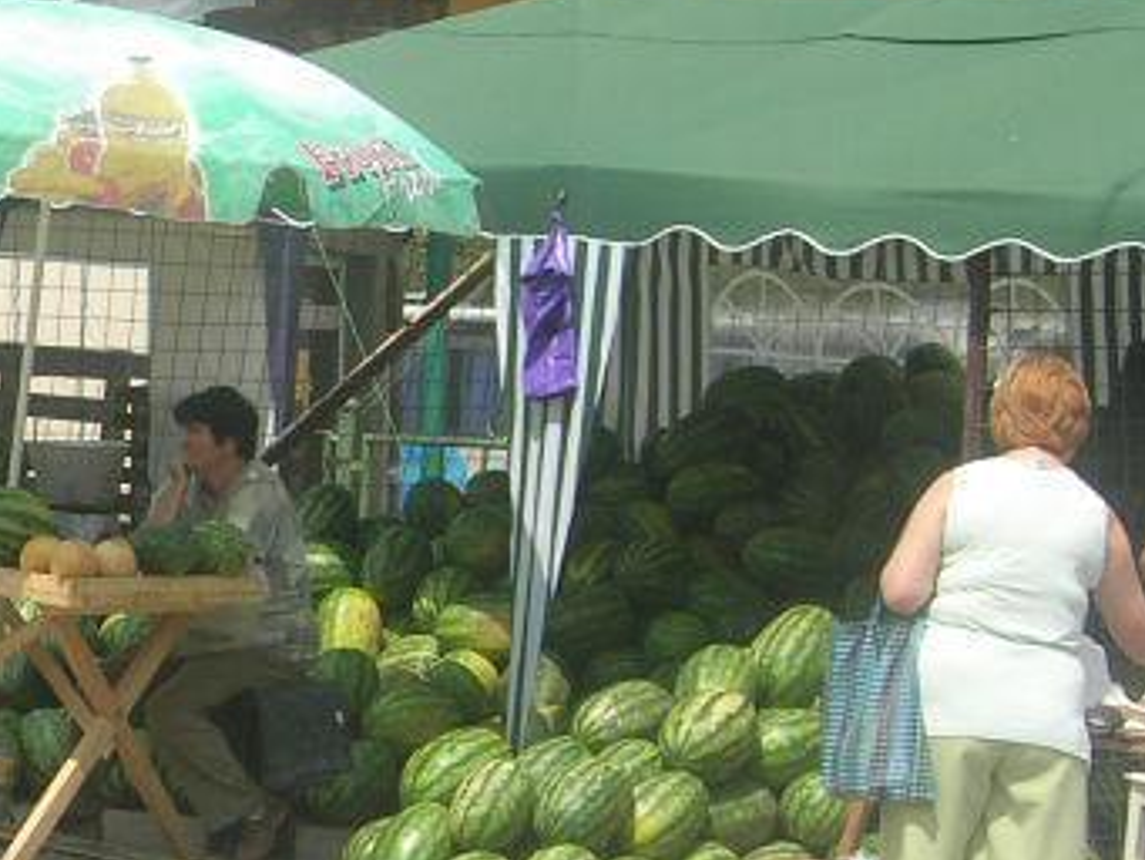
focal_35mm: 153
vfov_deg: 9.7
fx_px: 5063
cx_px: -349
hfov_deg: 12.5
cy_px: 544
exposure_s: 1/467
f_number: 5.4
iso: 64
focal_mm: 10.6
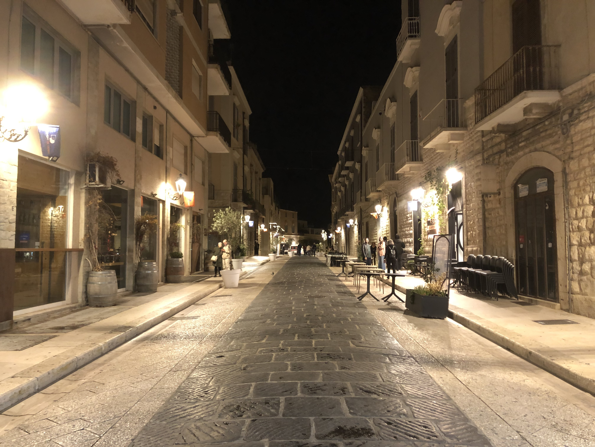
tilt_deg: +2.5
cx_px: 298
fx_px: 481
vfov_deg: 49.7
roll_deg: +0.7
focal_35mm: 28
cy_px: 224
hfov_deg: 63.4
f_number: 1.8
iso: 80
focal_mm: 4
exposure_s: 1/5
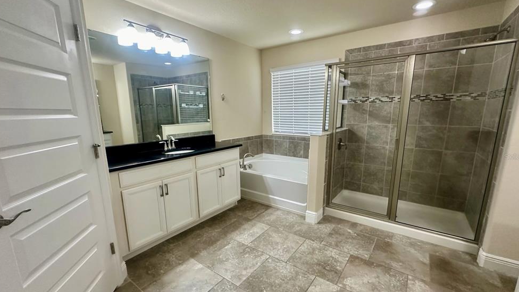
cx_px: 264
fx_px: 220
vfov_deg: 67.0
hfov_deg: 99.4
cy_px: 156
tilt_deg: -11.5
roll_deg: +0.5
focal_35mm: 16
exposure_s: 1/120
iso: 250
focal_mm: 2.22
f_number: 2.2
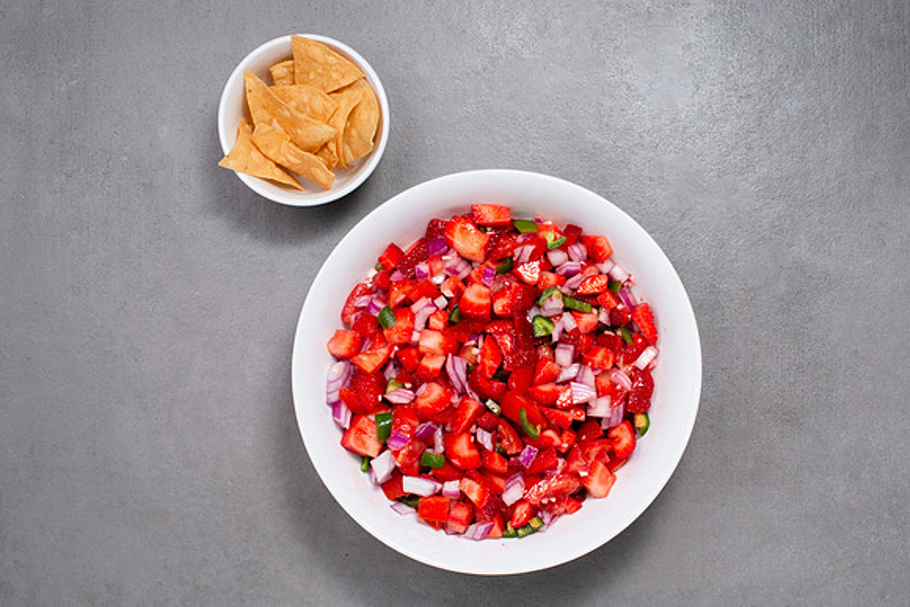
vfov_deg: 23.3
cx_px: 499
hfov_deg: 34.3
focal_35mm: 58
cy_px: 326
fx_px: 1474
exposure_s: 1/200
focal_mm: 50
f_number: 10
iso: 250
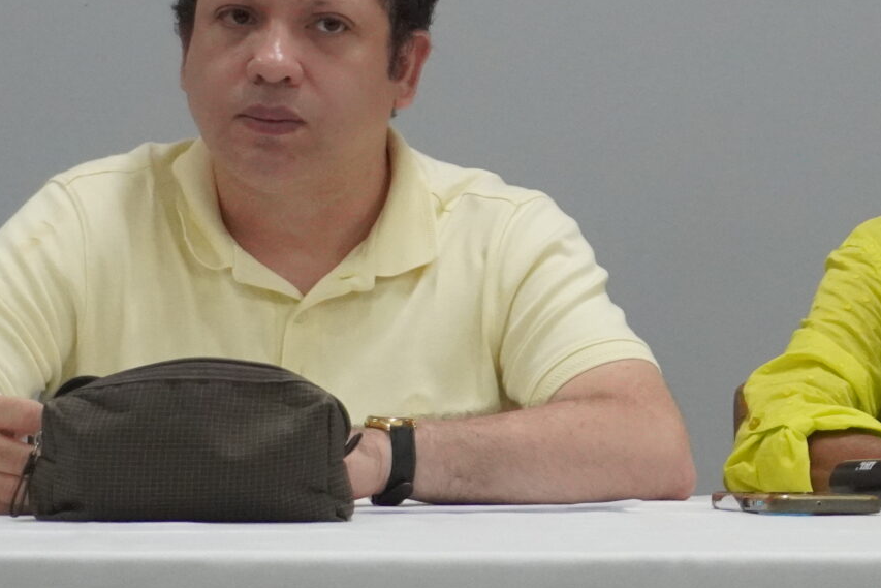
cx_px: 740
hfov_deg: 11.1
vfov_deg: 7.3
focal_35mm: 184
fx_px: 4516
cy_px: -229
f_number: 5.6
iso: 3200
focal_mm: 41
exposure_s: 1/160
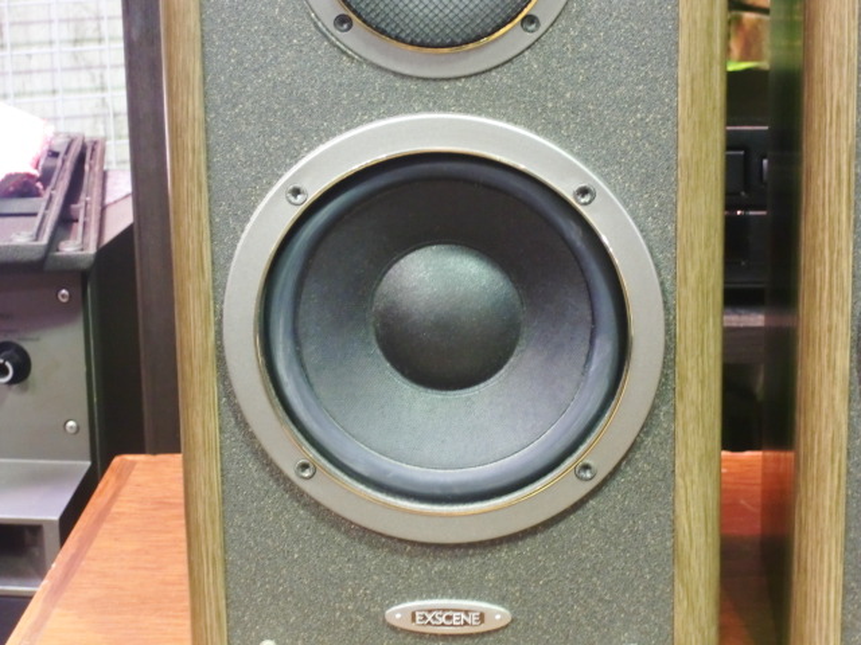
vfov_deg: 15.9
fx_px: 2313
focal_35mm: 93
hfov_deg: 21.1
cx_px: 430
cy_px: 322
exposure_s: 1/4
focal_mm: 16.5
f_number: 5.2
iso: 400
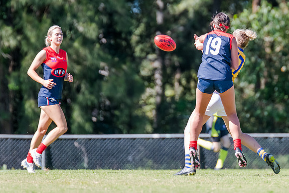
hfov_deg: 3.1
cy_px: 47
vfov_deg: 2.1
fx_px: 5329
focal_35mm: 664
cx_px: 192
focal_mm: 420
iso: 800
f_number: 4.5
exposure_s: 1/1600
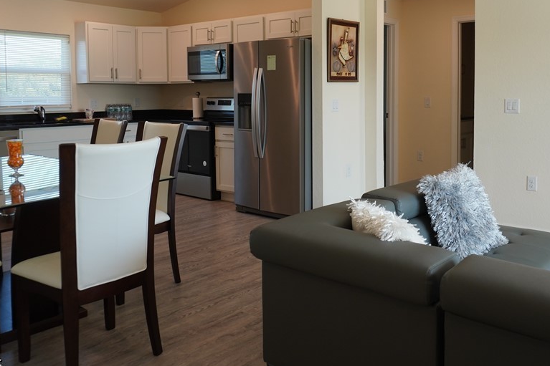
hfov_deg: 55.4
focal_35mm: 34
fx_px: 519
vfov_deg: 38.4
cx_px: 326
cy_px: 117
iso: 320
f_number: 4
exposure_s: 1/160
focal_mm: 16
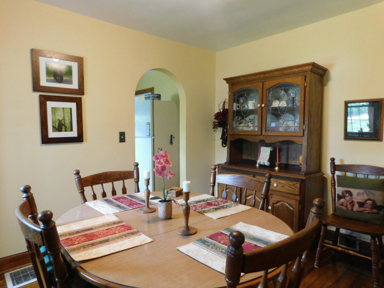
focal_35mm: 23
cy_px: 144
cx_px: 192
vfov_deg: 58.9
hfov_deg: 73.9
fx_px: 255
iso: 400
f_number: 3
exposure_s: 1/25
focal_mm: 4
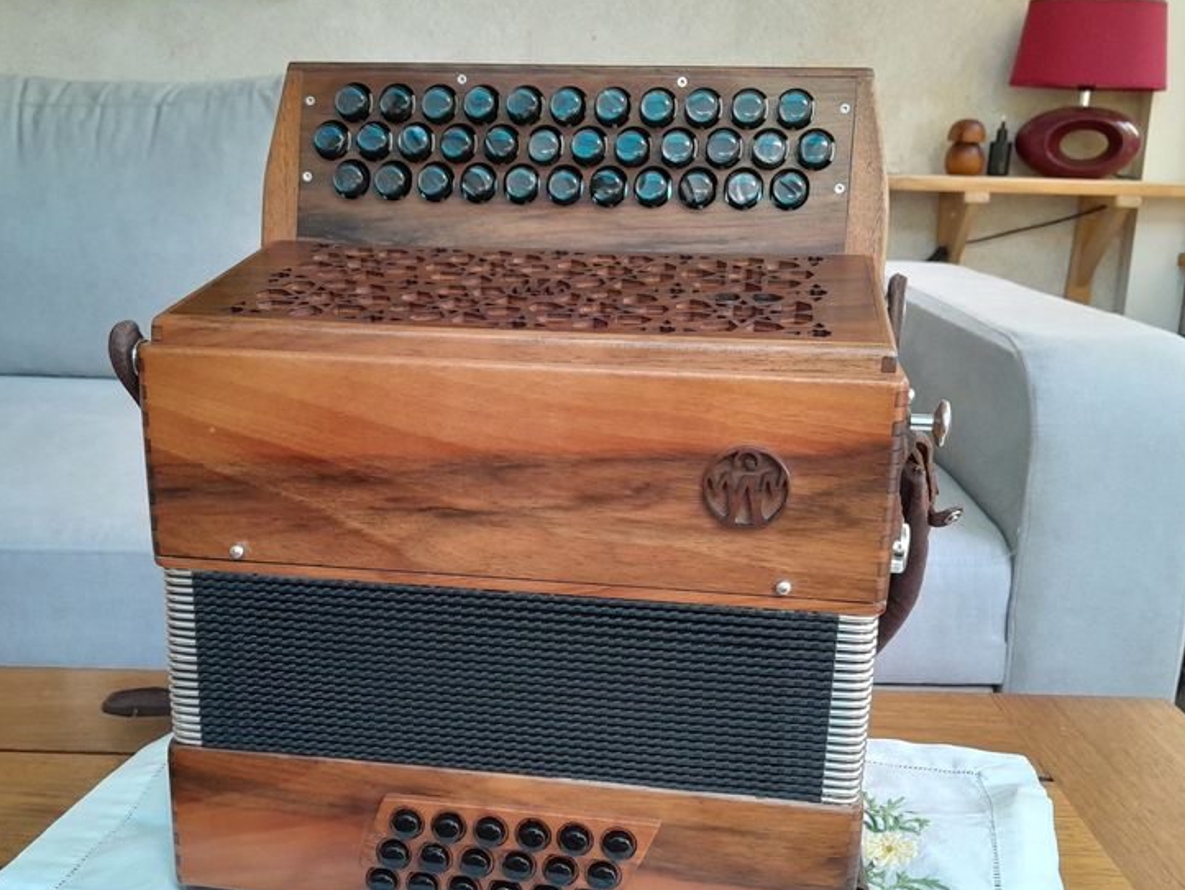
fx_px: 1233
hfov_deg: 51.3
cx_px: 551
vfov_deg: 39.4
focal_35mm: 36
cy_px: 553
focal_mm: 3.98
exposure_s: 1/50
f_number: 1.8
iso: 250
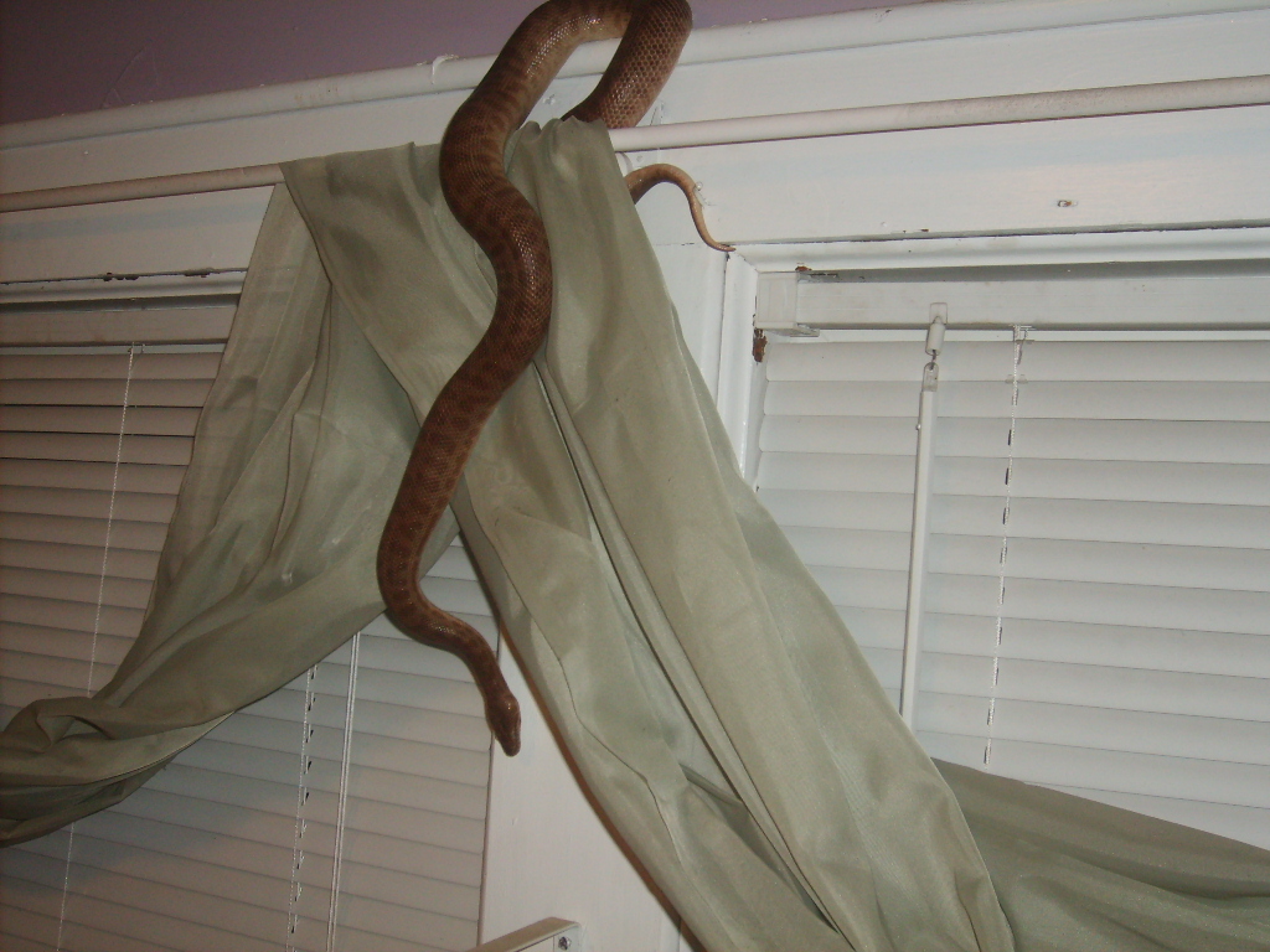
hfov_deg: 43.9
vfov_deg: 33.6
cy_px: 476
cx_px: 635
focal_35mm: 43
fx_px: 1578
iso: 100
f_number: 3
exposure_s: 1/45
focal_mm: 7.2
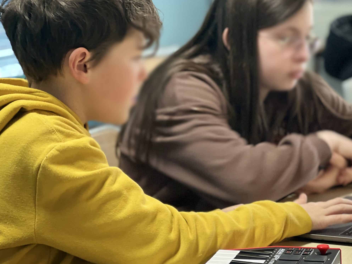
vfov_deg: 13.2
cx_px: 233
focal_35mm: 112
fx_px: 1139
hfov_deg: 17.5
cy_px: 148
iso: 400
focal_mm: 9
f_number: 2.8
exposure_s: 1/25
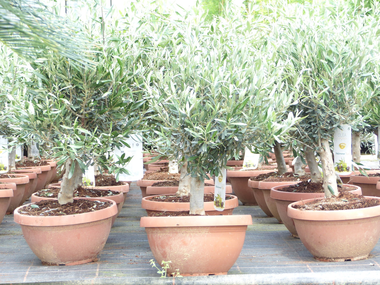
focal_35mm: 119
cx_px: 190
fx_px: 1306
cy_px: 142
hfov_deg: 16.6
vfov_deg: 12.5
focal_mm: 21.4
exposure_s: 1/80
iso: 100
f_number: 2.8
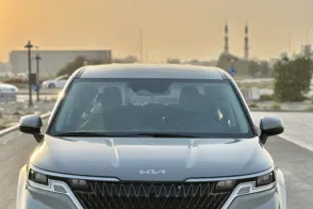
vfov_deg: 12.5
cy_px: 152
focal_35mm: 109
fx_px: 948
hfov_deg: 18.8
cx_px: 156
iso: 32
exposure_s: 1/649
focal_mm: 9
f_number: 2.8
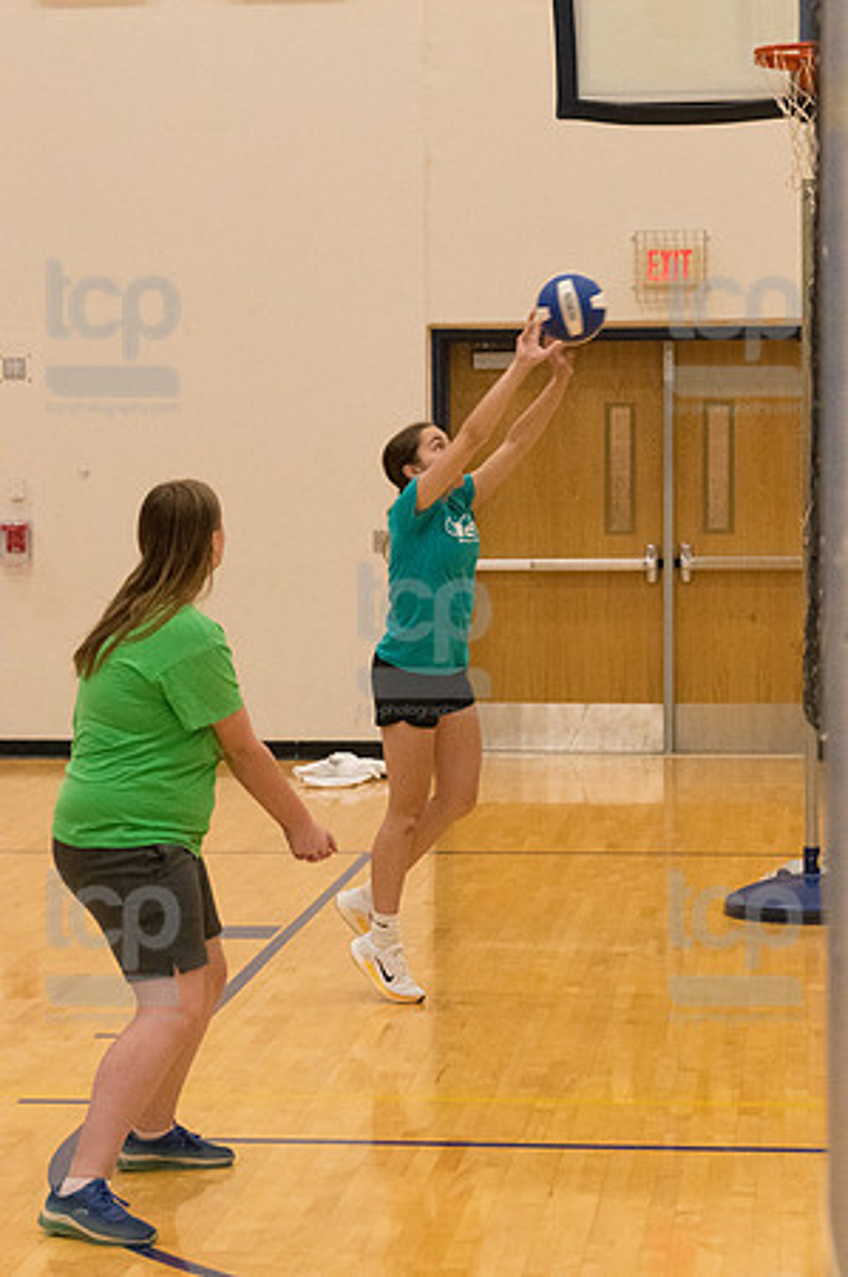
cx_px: 424
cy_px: 638
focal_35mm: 93
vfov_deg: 21.9
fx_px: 3293
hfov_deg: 14.7
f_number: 5.6
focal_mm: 62
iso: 10000
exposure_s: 1/400
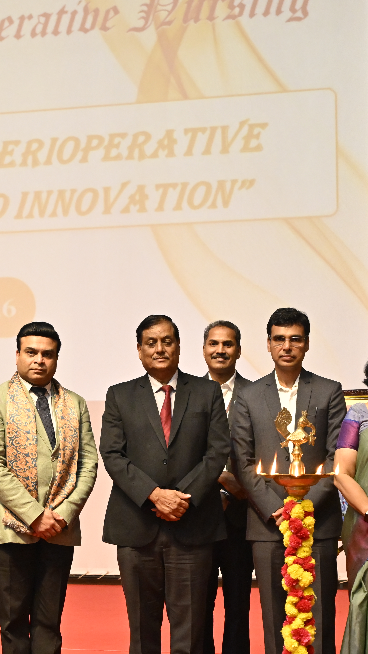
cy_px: 464
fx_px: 1648
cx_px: 21
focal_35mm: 95
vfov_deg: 22.3
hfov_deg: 12.6
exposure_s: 1/125
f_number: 4
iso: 3200
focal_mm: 41
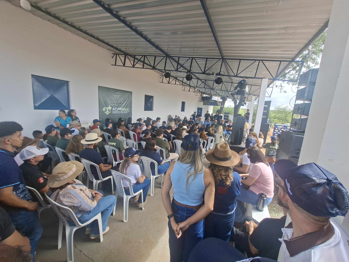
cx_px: 174
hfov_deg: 106.2
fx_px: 131
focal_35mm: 13
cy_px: 131
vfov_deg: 89.9
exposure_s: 1/218
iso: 40
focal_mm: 1.74
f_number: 2.2
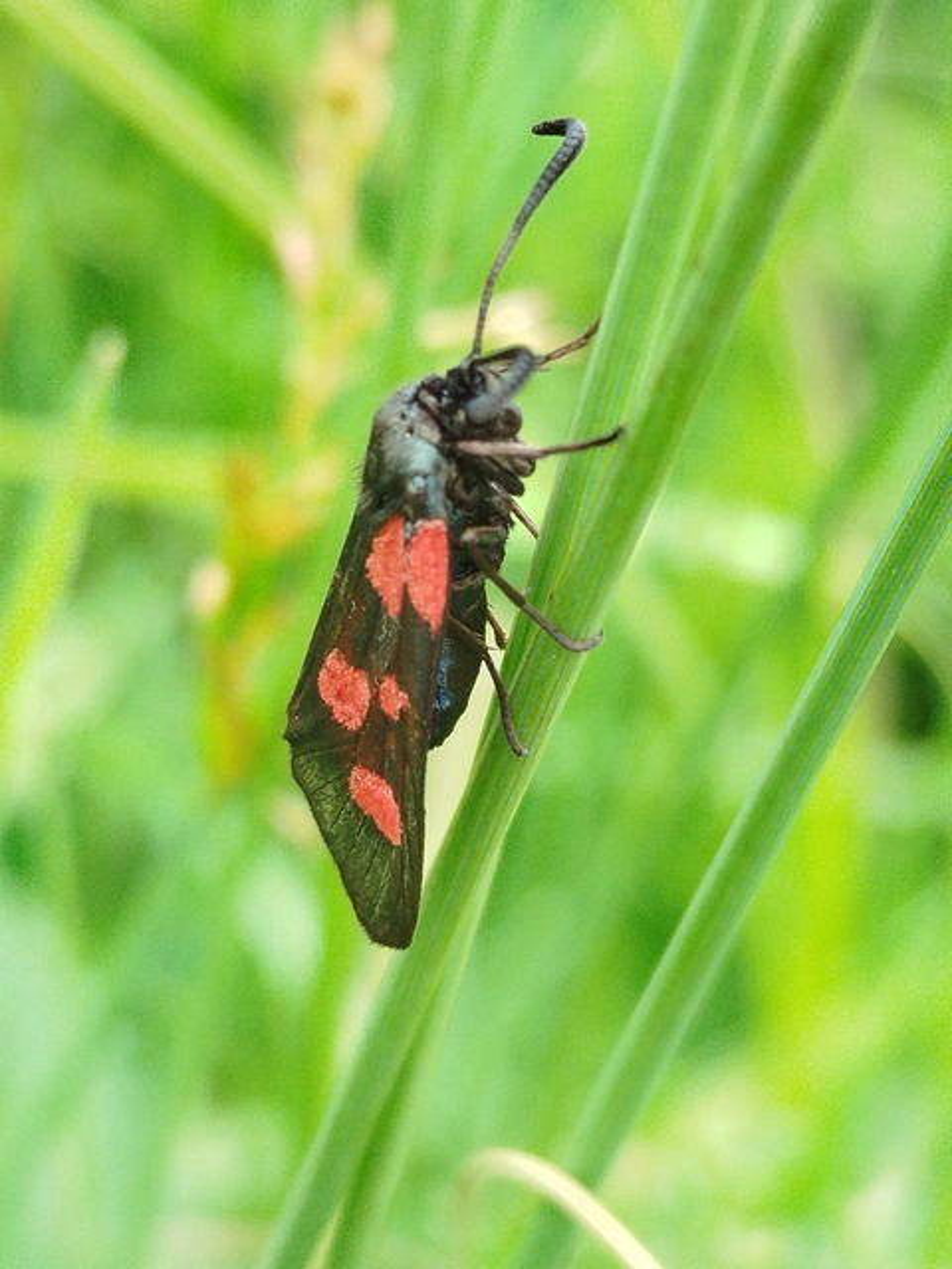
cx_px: 476
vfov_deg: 49.0
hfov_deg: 37.7
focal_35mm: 38
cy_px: 634
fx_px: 1393
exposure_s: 1/100
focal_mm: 5.31
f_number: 1.7
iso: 64
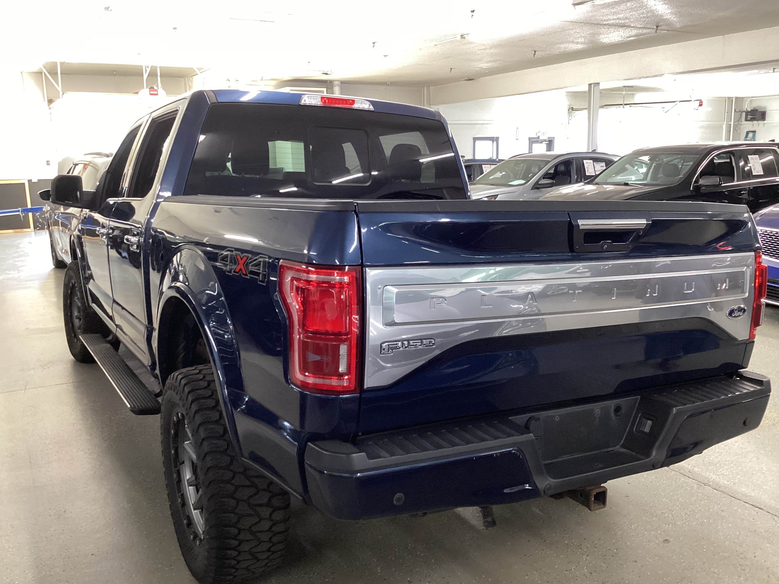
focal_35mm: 31
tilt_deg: -12.1
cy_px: 292
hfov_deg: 58.4
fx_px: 698
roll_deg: +1.0
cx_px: 390
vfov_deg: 45.4
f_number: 2.4
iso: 200
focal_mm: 3.3
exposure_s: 1/50
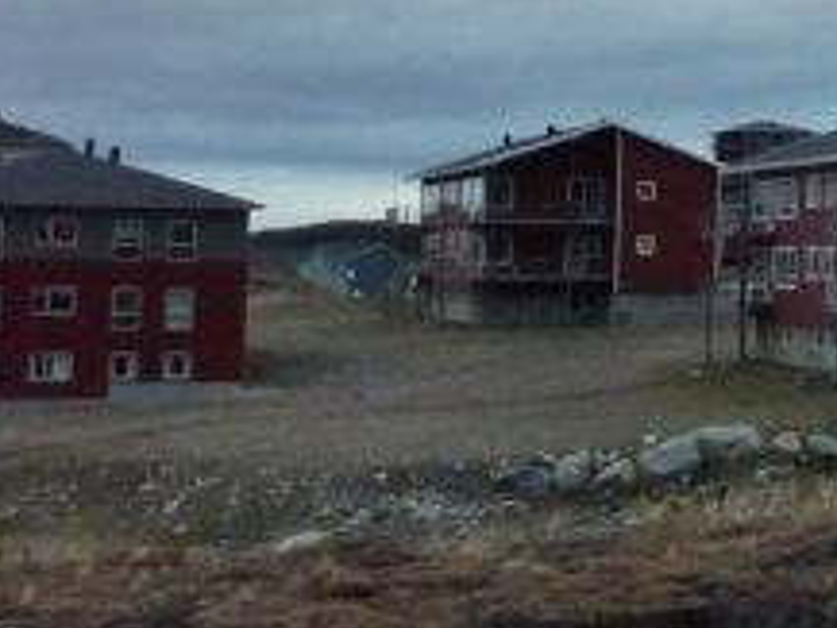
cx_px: 1099
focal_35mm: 92
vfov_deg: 15.9
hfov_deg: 19.6
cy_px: 62
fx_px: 2226
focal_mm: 4.1
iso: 500
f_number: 3.3
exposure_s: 1/200
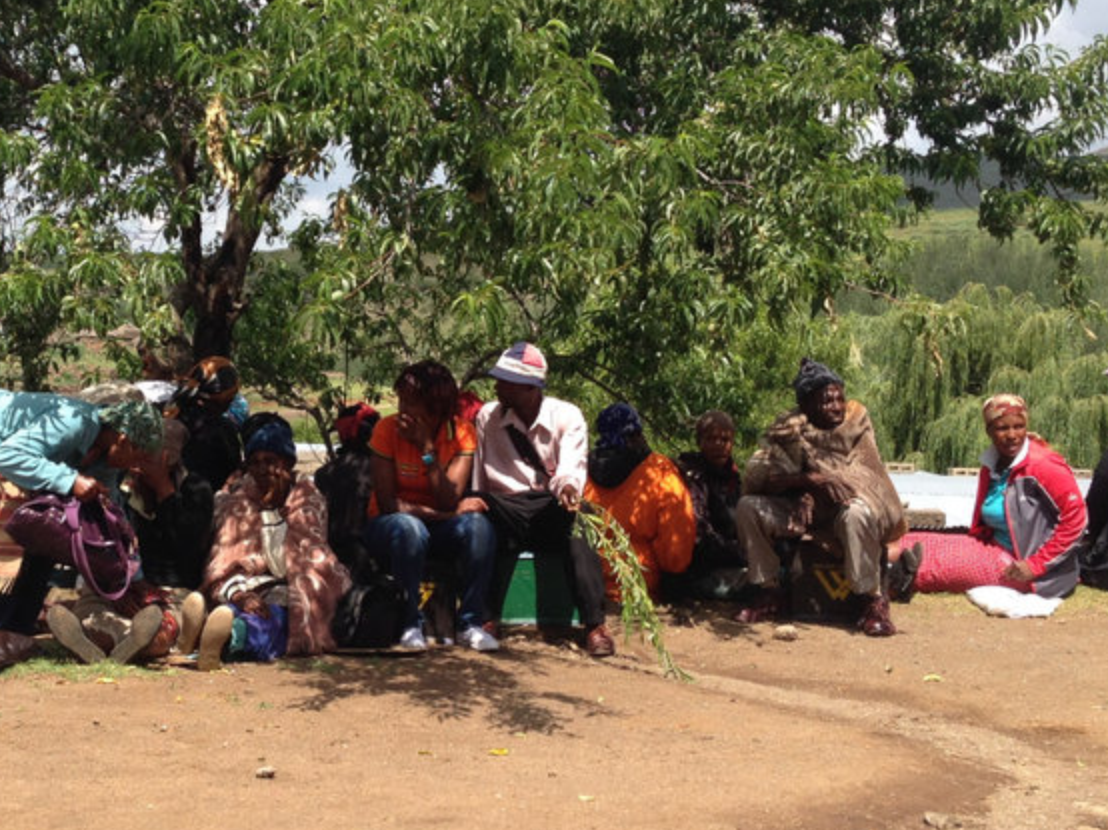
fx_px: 1952
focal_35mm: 61
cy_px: 348
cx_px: 306
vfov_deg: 24.0
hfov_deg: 31.3
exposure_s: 1/1063
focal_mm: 4.12
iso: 50
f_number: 2.4
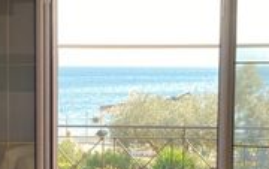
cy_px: 154
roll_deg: -0.4
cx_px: 58
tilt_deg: -5.5
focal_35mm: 116
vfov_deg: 11.3
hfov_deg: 17.8
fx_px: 851
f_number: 1.8
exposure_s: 1/121
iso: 32
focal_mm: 3.99
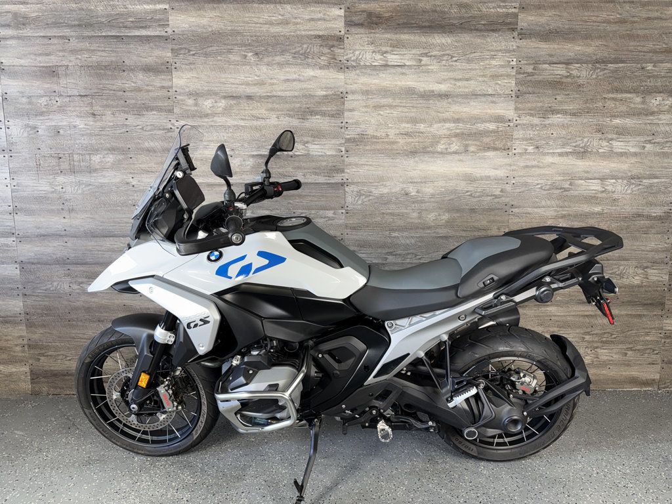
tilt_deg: -7.2
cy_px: 252
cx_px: 336
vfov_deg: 56.8
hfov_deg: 71.6
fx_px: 466
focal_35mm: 24
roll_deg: +0.6
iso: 64
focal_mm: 6.76
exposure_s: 1/30
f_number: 1.78
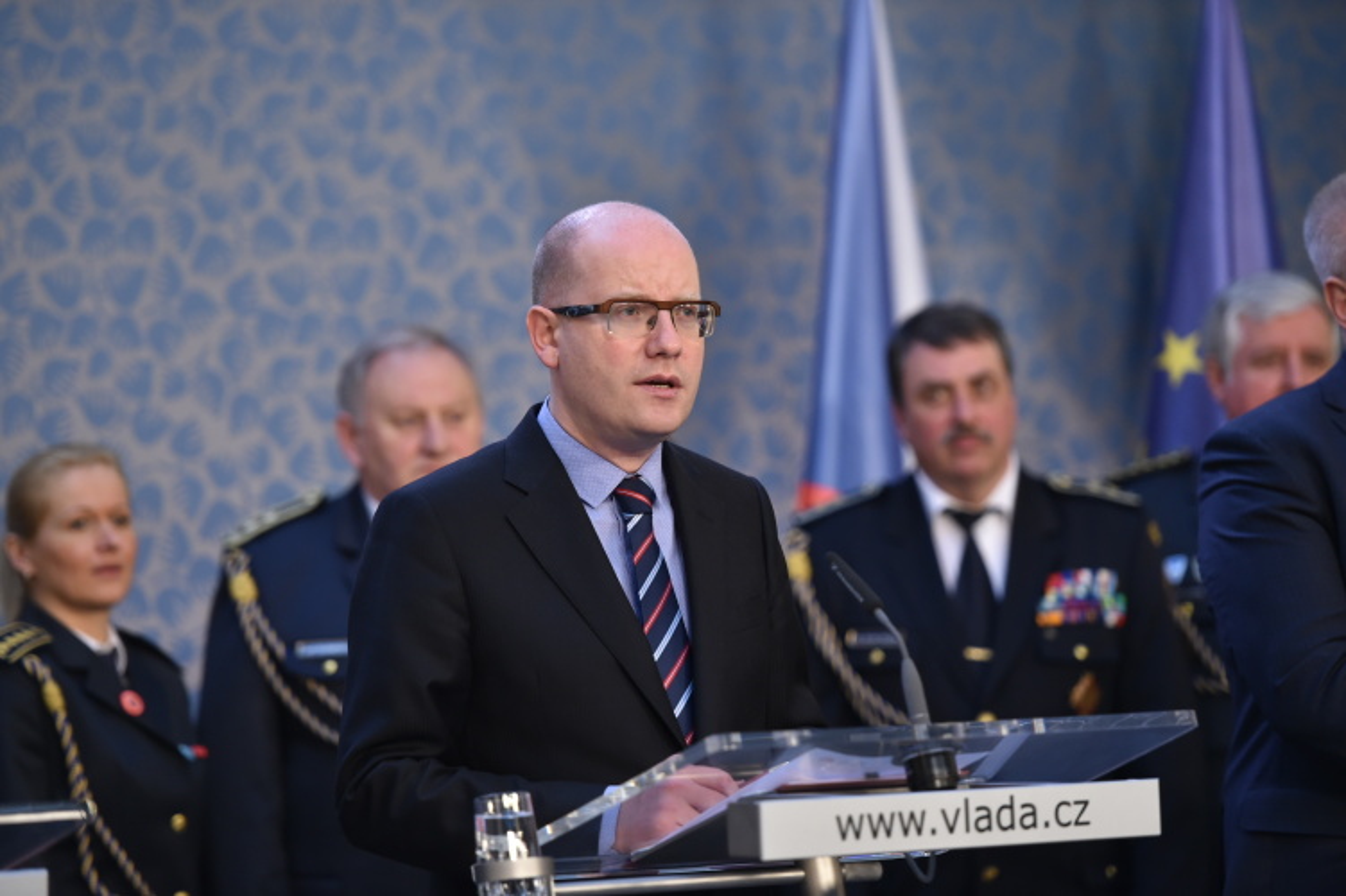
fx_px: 6166
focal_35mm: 165
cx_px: 673
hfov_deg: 12.5
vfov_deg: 8.3
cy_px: 448
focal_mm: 165
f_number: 2.8
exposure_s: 1/125
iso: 1600
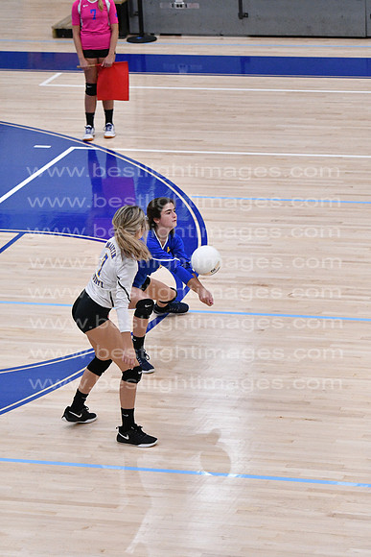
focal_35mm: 158
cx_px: 186
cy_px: 278
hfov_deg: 8.7
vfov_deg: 13.0
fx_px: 2433
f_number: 3.2
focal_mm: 105
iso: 6400
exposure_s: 1/1250
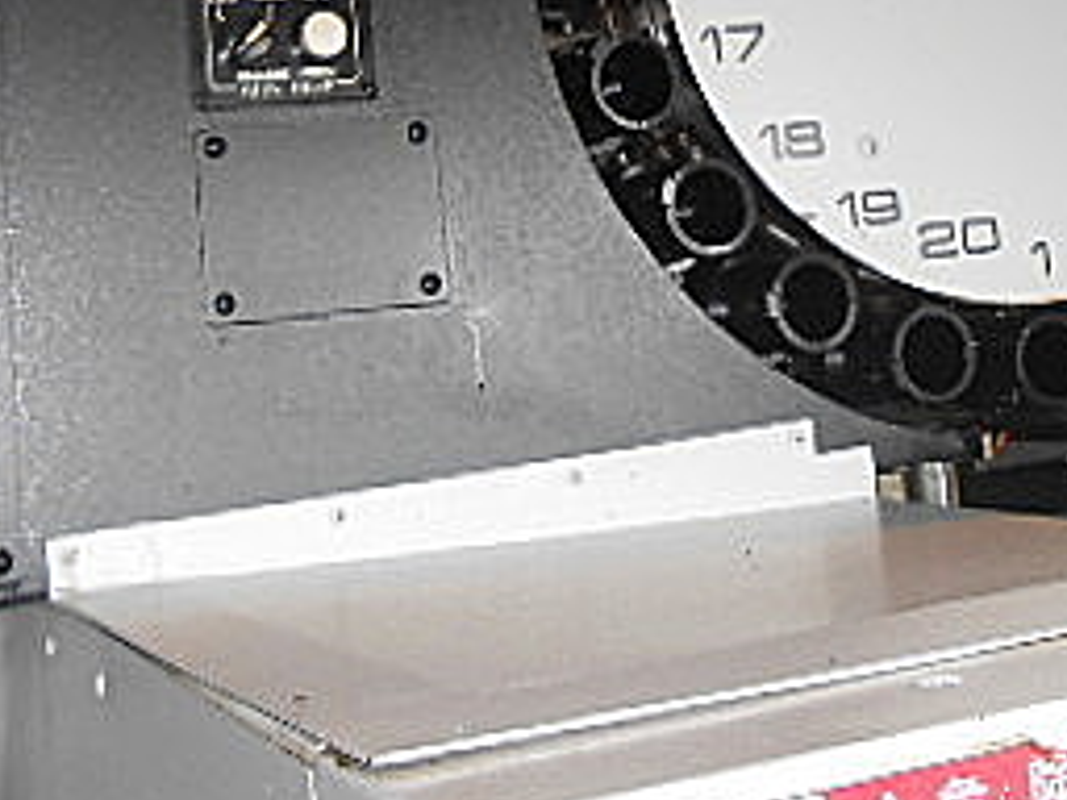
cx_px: 629
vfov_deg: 20.9
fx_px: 2004
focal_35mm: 65
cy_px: -179
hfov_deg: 29.8
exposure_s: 1/25
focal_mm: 4.6
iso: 200
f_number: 3.5
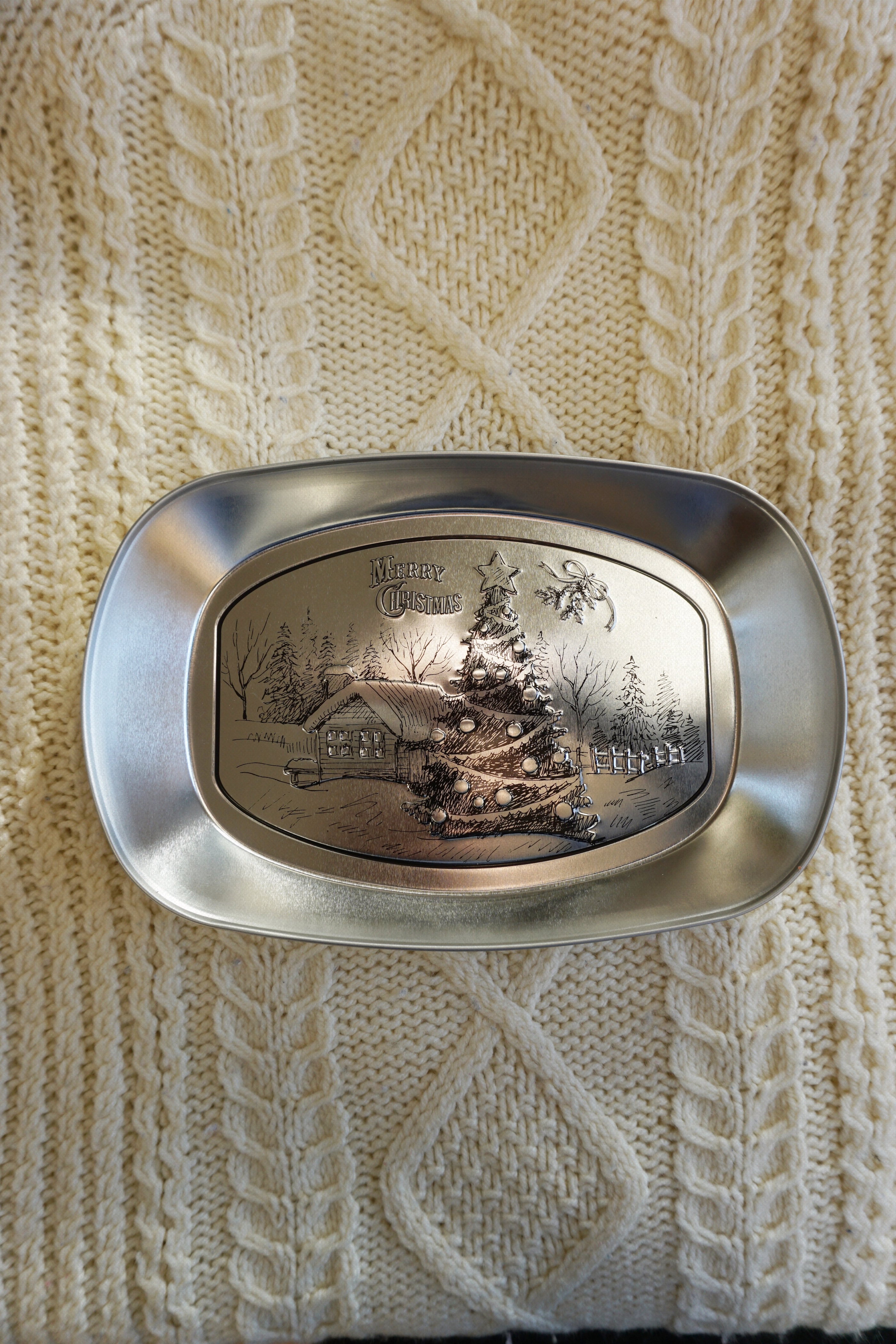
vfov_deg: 73.7
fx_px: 896
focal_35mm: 24
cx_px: 448
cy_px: 672
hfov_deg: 53.1
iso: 100
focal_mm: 16
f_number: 5
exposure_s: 1/80
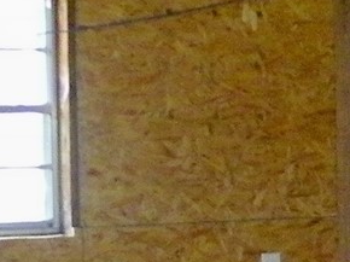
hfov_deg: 8.7
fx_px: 2142
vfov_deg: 6.9
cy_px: 344
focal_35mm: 212
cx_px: 746
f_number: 3.6
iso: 250
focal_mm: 5.6
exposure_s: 1/30
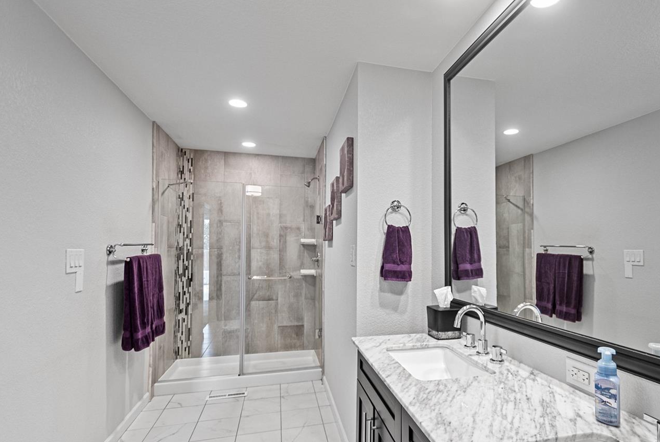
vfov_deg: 64.7
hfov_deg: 86.4
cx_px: 375
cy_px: 228
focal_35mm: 19
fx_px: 349
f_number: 3.5
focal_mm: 10
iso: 200
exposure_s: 1/6
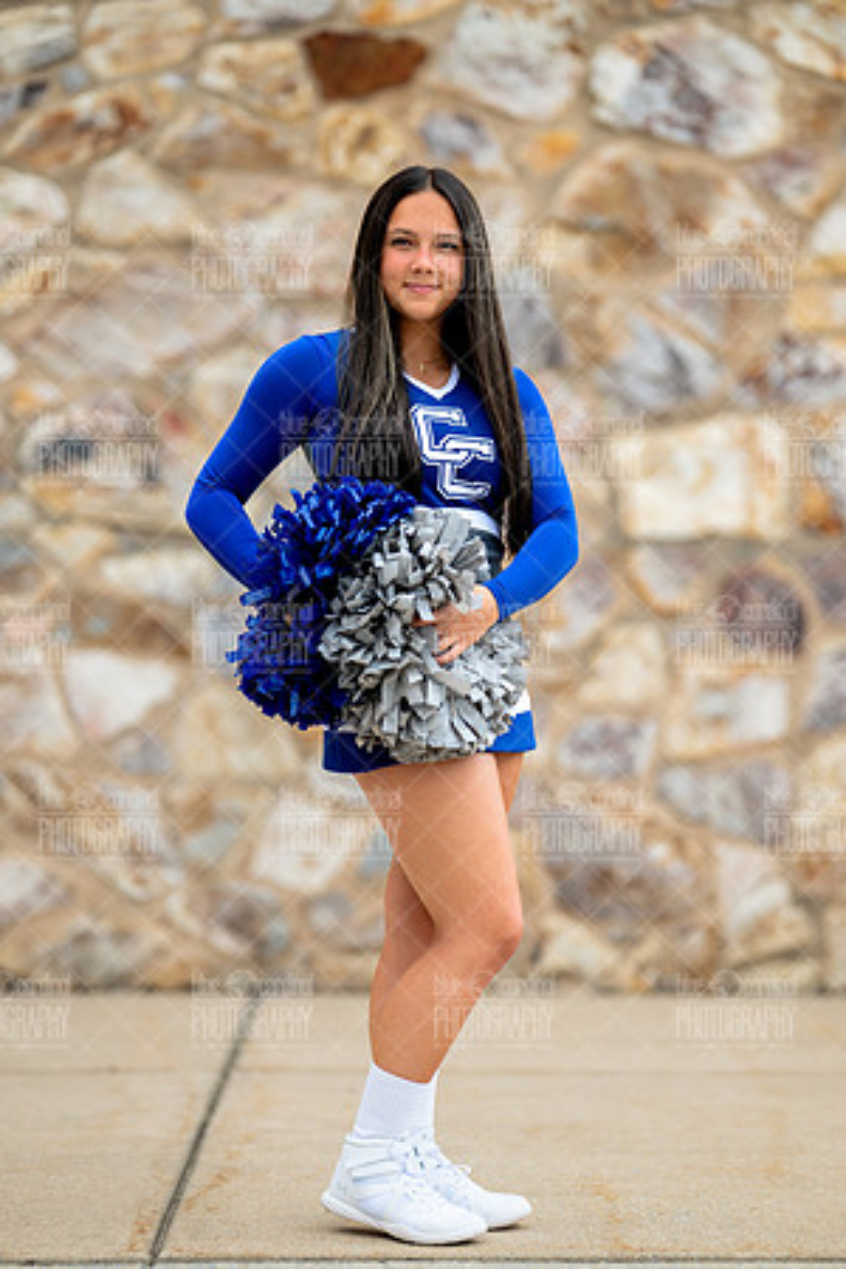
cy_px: 634
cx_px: 423
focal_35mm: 85
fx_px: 2996
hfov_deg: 16.1
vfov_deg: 23.9
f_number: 1.4
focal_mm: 85
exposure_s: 1/160
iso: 100
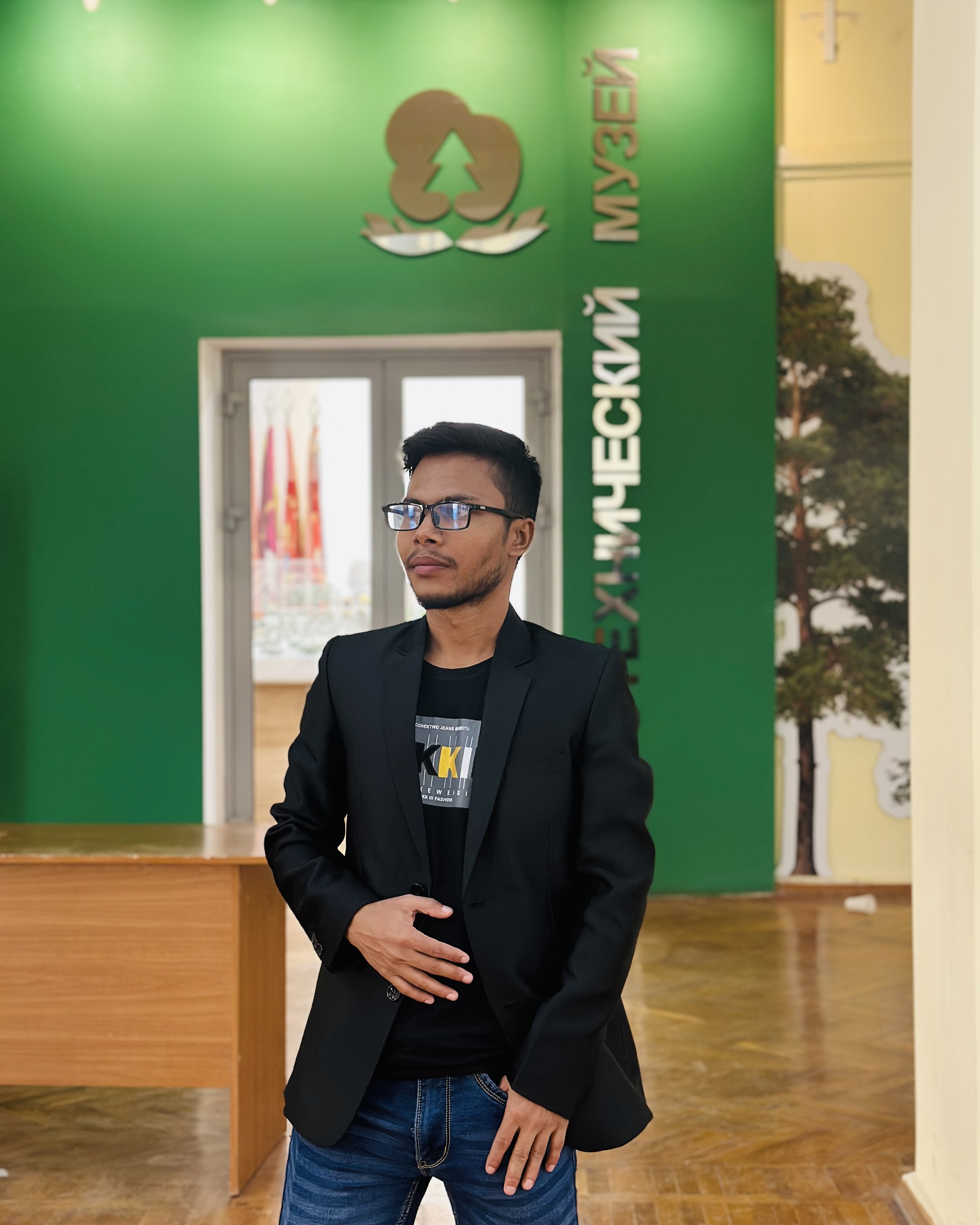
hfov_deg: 29.7
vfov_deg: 36.7
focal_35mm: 51
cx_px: 483
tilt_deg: +0.3
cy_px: 587
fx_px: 1849
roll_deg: +0.6
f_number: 1.78
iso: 320
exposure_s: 1/50
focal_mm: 6.86
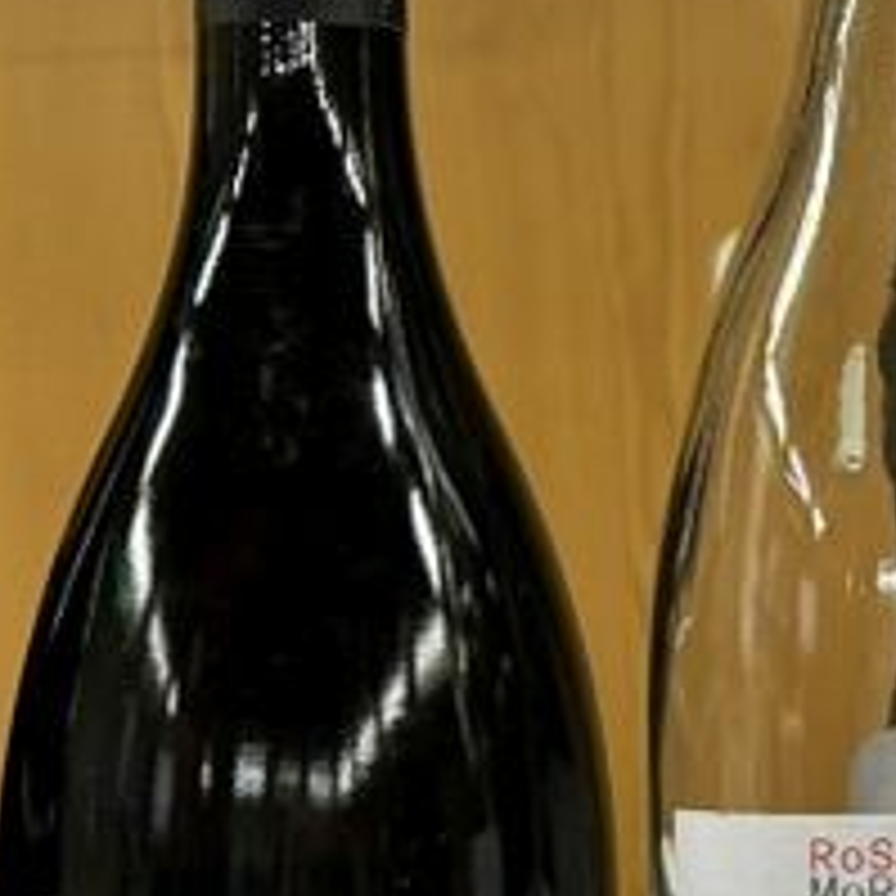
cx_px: 1454
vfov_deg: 14.8
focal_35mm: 118
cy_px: 581
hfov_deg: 13.6
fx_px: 3456
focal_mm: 5.7
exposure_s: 1/50
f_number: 1.5
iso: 64
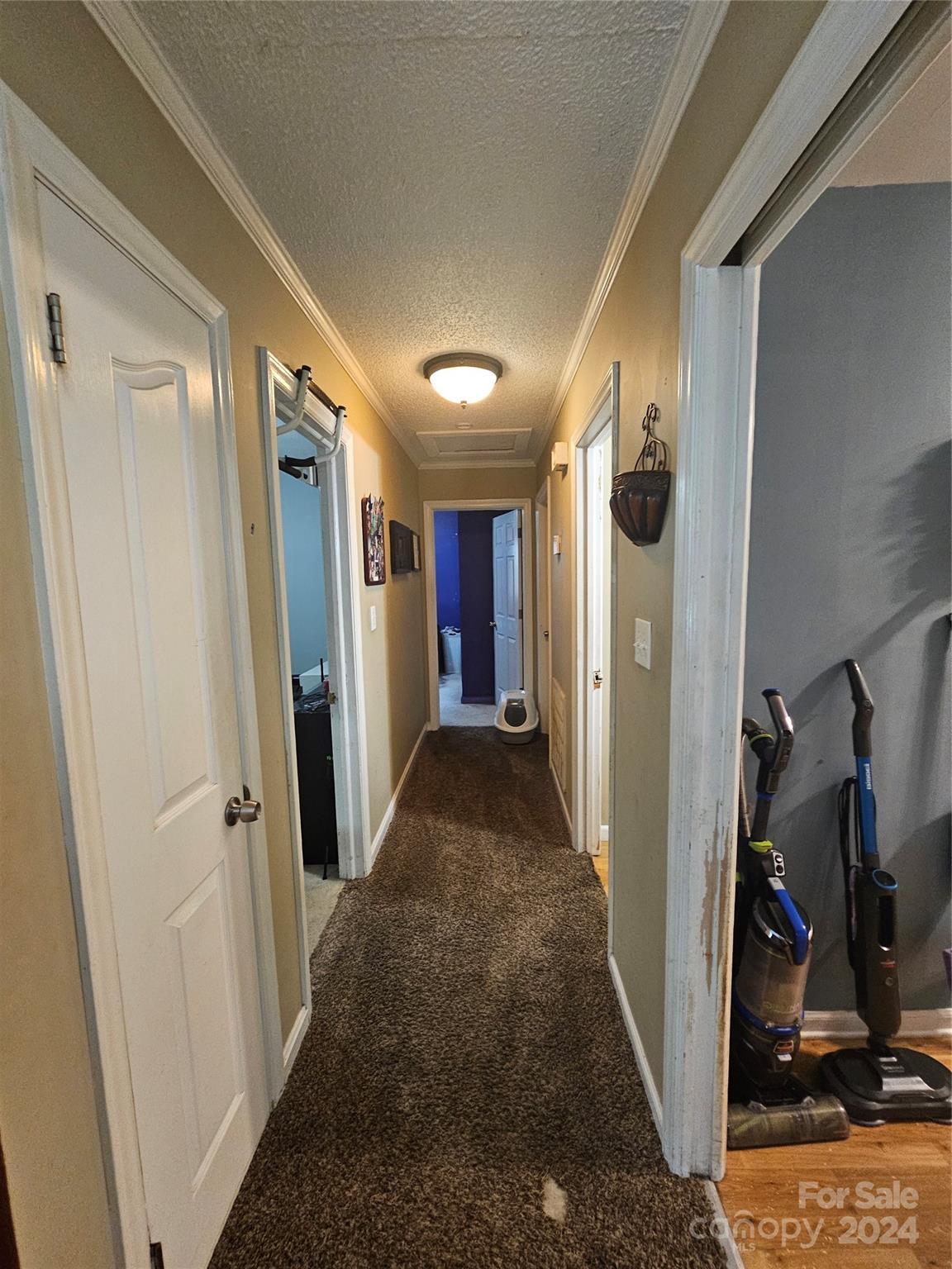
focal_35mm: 13
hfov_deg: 89.9
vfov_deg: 106.2
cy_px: 634
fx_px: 477
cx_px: 476
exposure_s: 1/30
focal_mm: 2.2
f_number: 2.2
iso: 500
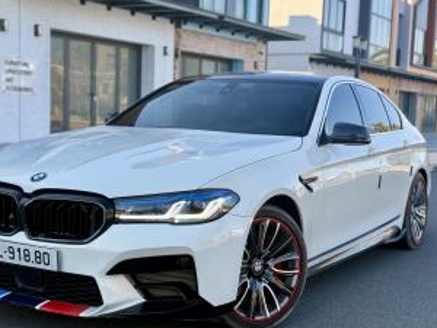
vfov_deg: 26.1
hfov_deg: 34.3
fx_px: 707
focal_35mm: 56
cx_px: 195
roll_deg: -1.6
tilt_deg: -5.7
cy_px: 181
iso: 64
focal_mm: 6.76
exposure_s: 1/1133
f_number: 1.78
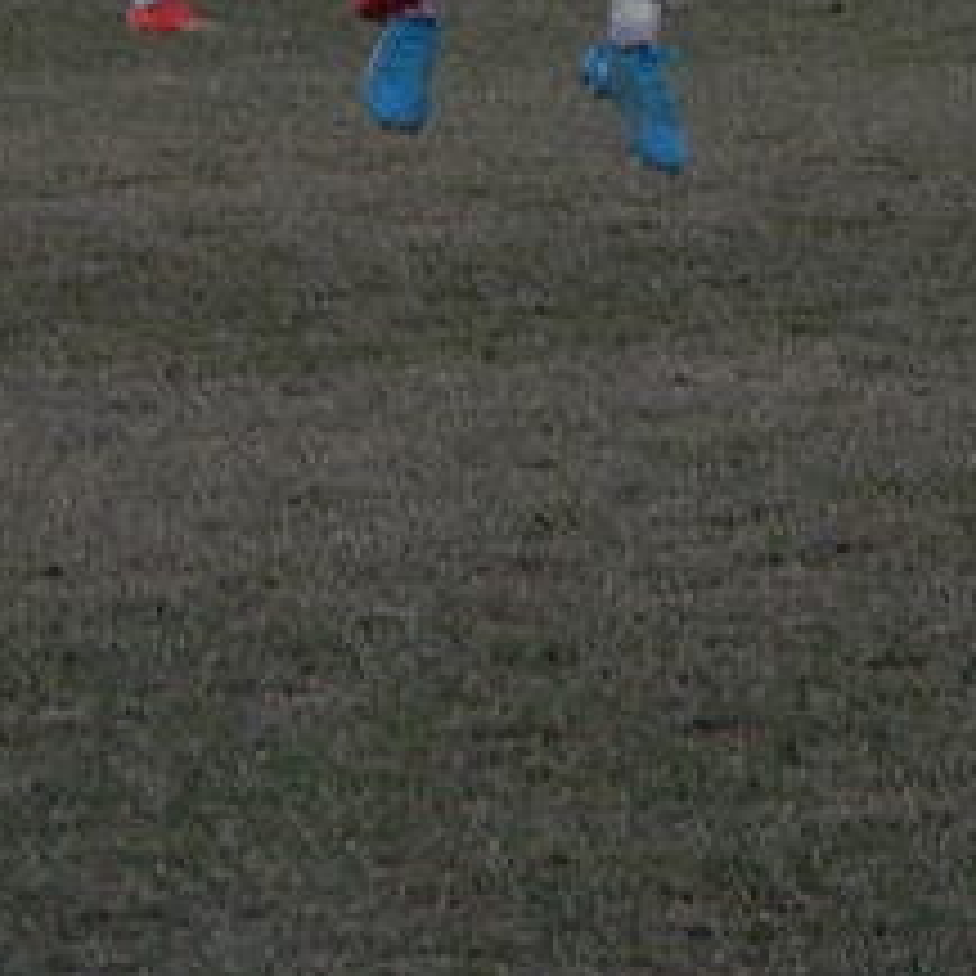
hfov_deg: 4.2
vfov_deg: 4.2
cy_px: -184
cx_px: 549
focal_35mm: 413
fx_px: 13174
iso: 250
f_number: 4.8
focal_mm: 23.4
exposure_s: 1/250
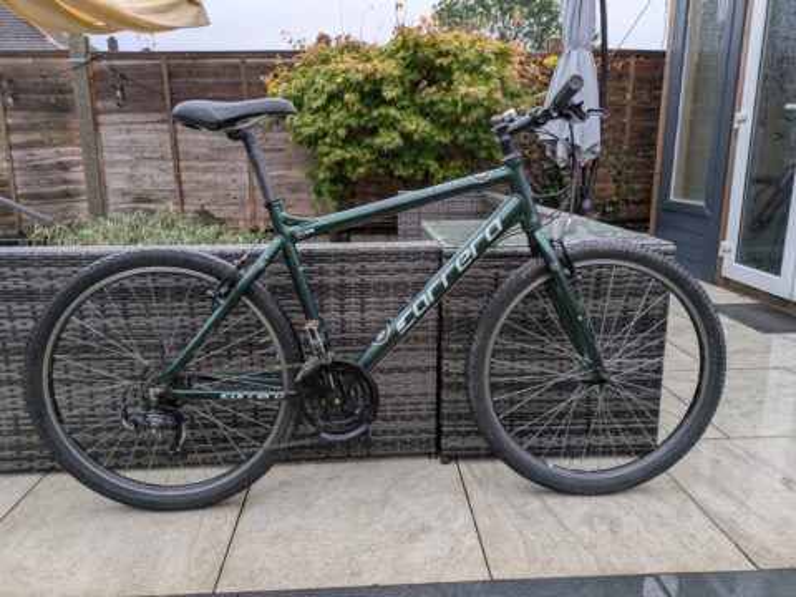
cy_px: 298
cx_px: 398
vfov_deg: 54.9
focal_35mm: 25
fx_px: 575
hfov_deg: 69.4
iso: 50
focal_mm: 5.43
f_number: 1.89
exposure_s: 1/100
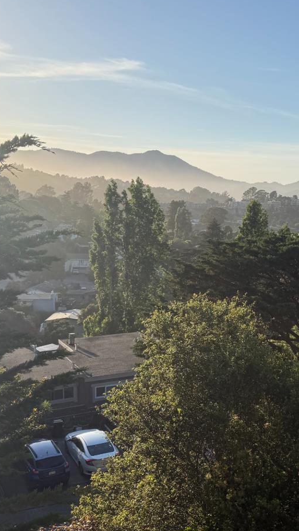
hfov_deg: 26.7
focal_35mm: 43
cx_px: 270
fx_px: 606
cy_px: 283
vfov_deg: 47.3
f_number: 1.78
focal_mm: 6.76
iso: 80
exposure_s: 1/4405
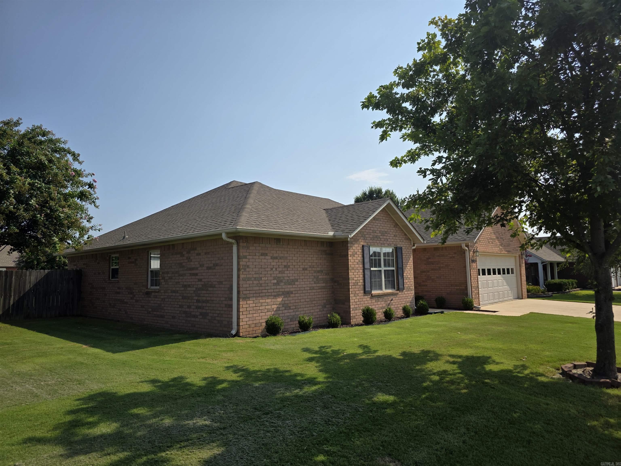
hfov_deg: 73.9
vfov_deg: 58.9
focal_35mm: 23
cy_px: 233
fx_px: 413
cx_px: 310
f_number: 1.7
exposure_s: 1/6809
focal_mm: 6.3
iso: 80
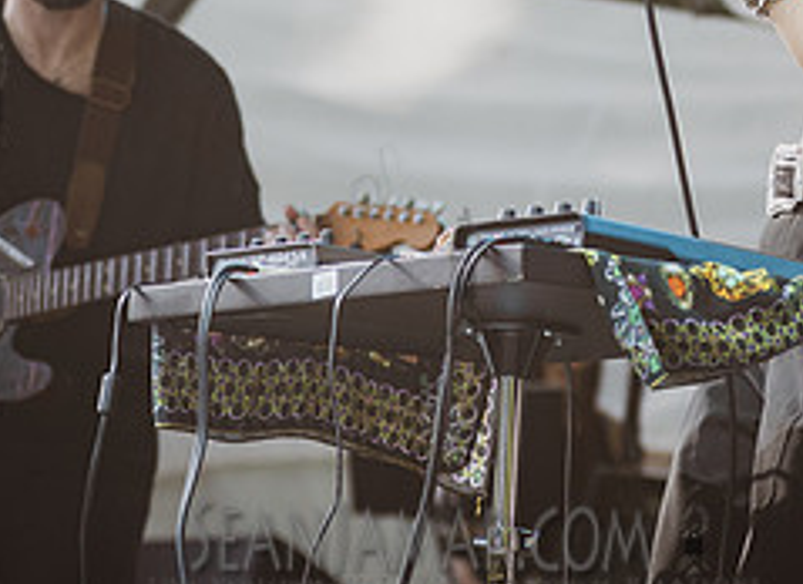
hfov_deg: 7.7
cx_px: 708
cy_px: -190
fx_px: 5968
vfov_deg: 5.6
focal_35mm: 260
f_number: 4
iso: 500
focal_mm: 86
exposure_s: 1/1250
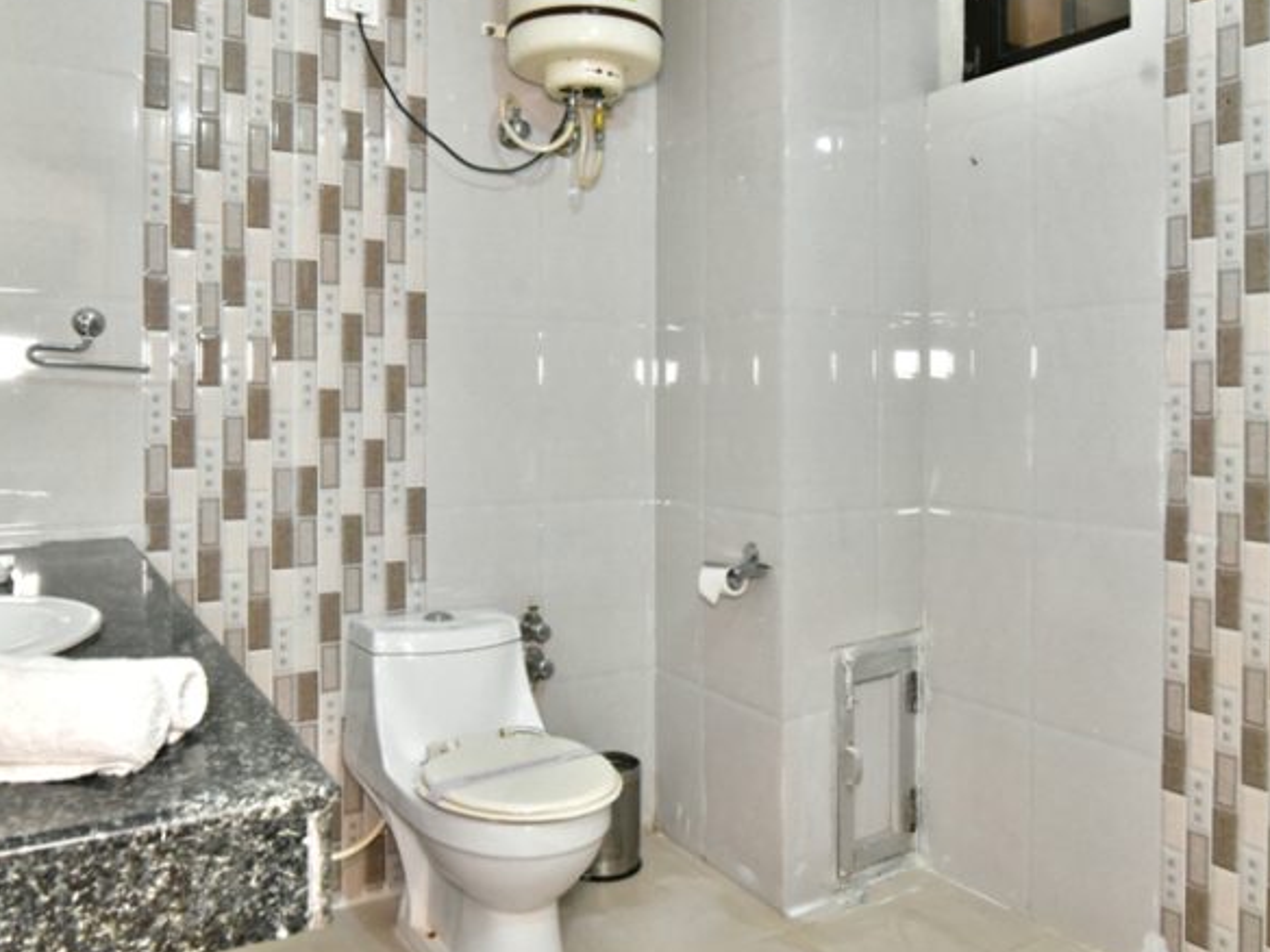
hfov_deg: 65.3
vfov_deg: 51.1
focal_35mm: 27
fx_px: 991
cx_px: 637
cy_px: 398
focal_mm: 16
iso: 6400
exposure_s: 1/80
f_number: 8
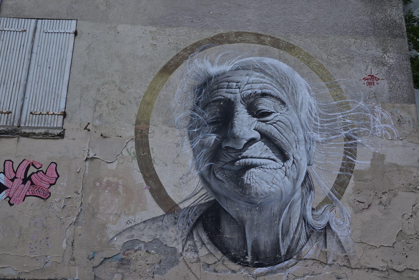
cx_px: 208
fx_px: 309
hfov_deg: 68.3
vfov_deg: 48.7
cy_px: 144
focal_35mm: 27
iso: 400
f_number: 20
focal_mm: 25.5
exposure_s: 1/100
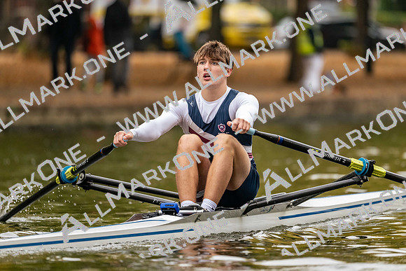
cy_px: 136
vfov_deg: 3.4
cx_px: 203
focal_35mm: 400
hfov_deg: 5.2
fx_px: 4512
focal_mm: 400
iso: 2800
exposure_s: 1/2500
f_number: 4.5
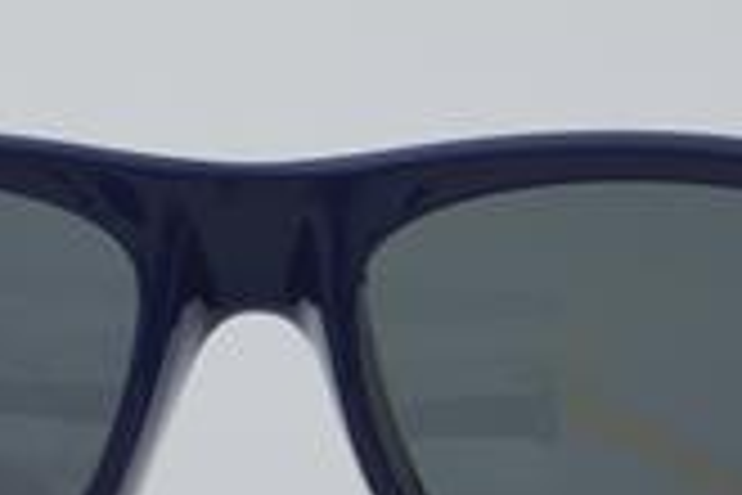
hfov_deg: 12.6
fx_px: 3364
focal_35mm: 163
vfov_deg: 8.4
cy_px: 346
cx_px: 243
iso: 100
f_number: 32
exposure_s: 1/4
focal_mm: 45
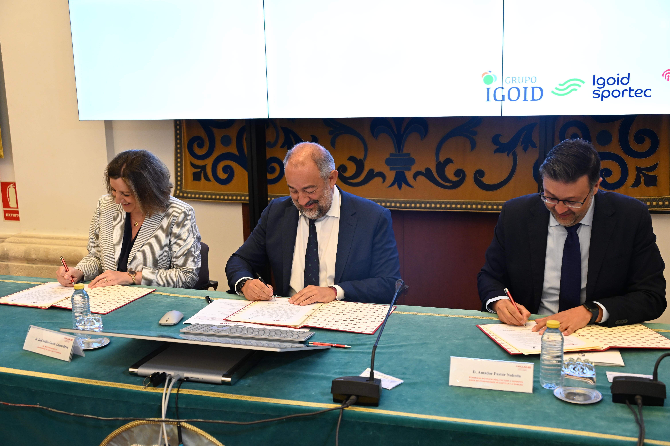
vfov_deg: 35.1
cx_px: 335
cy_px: 223
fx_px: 707
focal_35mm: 38
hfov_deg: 50.7
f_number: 4.5
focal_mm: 38
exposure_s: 1/160
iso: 2500
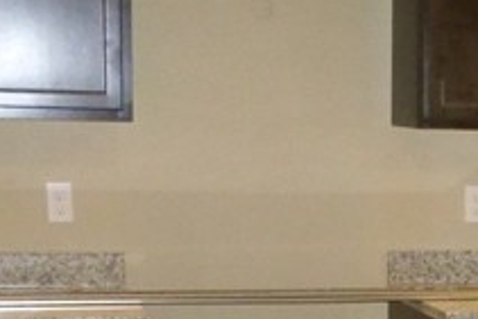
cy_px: 425
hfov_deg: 16.1
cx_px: 614
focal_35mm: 121
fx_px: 1608
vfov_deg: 11.0
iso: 800
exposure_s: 1/60
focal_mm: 4.3
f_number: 3.3
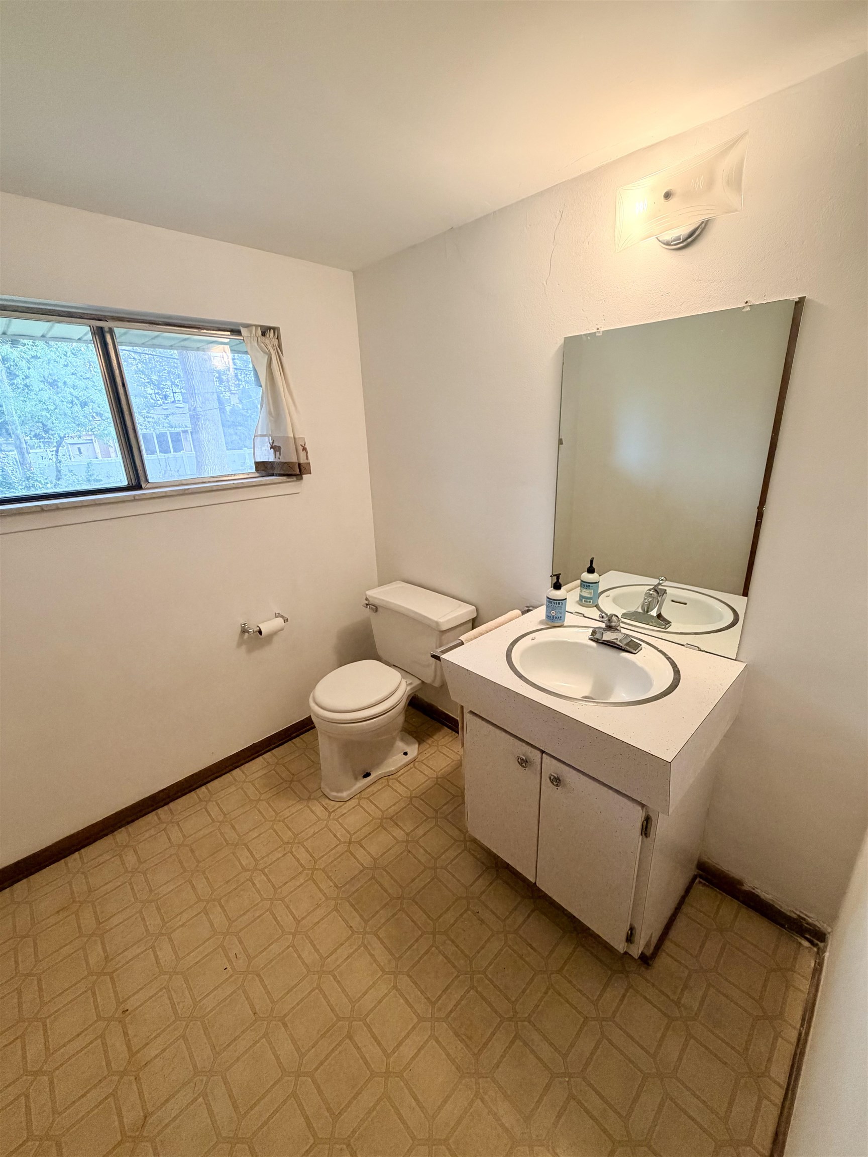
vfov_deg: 102.1
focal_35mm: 14
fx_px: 468
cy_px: 578
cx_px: 434
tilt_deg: -18.2
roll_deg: +1.8
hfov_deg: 85.7
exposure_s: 1/120
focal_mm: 2.22
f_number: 2.2
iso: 200
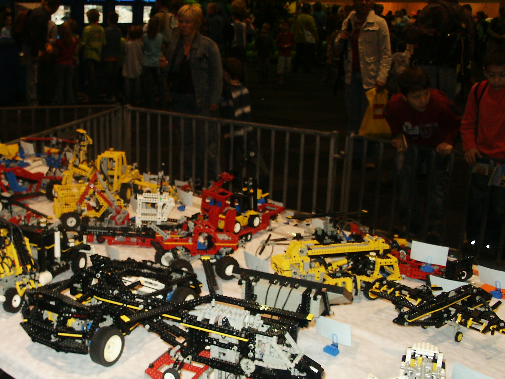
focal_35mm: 48
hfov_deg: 39.1
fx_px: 700
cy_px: 213
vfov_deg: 30.2
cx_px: 163
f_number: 3
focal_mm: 7.18
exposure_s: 1/45
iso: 200
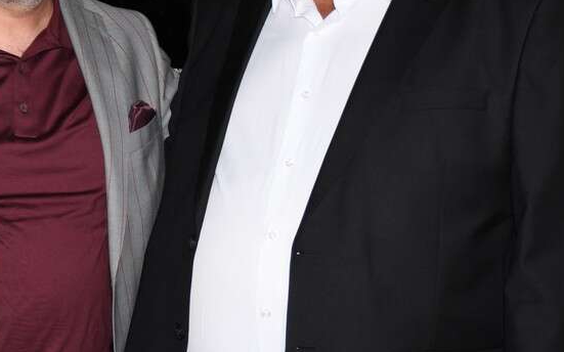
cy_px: 153
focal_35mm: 135
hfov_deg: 15.4
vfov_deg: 9.7
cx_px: 166
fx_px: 2074
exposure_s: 1/60
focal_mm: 38
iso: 400
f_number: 4.2
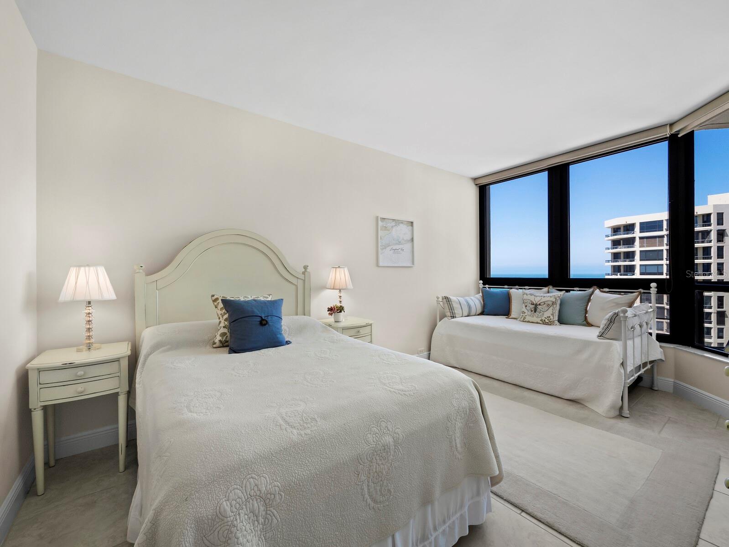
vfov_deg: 85.7
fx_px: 295
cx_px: 364
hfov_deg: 102.0
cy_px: 274
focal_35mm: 14
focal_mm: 7
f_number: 11
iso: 320
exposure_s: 1/8
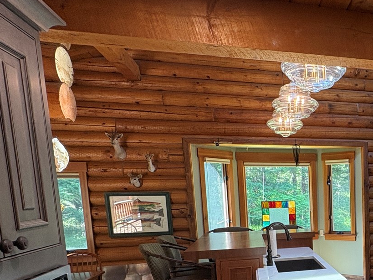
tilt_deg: -7.4
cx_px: 370
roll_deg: +0.9
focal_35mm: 35
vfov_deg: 38.4
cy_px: 241
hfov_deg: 44.9
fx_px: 377
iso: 125
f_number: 2.2
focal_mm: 2.22
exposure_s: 1/60
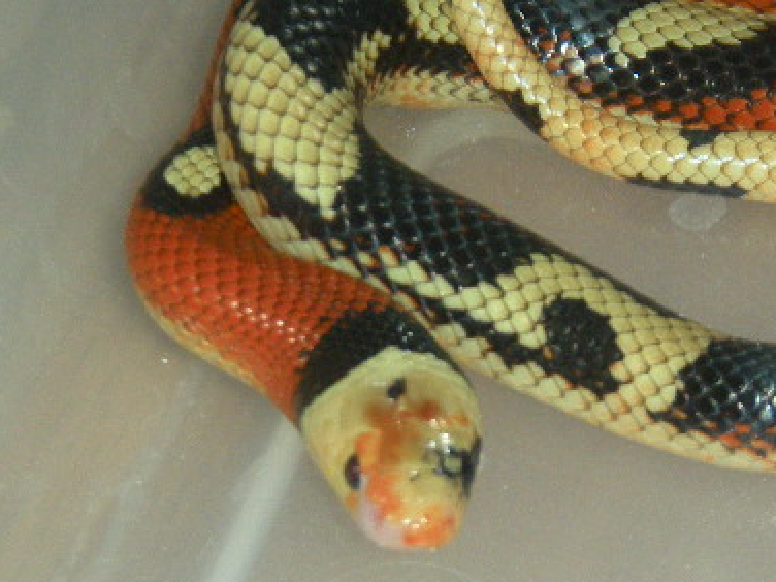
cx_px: 516
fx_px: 4147
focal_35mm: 185
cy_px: 266
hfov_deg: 10.7
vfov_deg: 8.0
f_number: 4.4
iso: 200
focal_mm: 11.3
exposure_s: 1/60
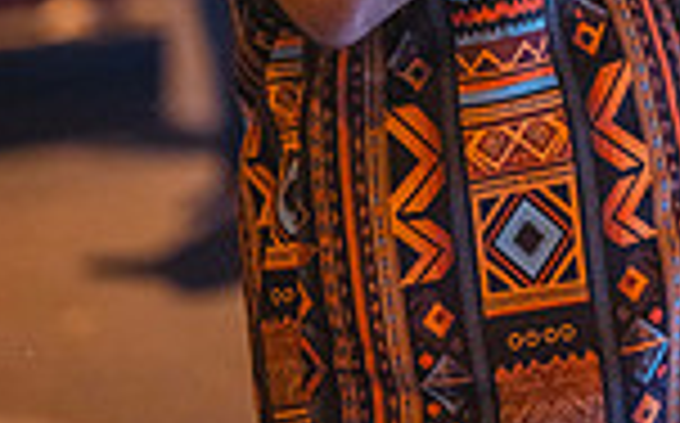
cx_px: 531
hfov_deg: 13.7
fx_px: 2814
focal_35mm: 152
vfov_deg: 8.5
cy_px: -94
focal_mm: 50
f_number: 1.2
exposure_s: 1/500
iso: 2500
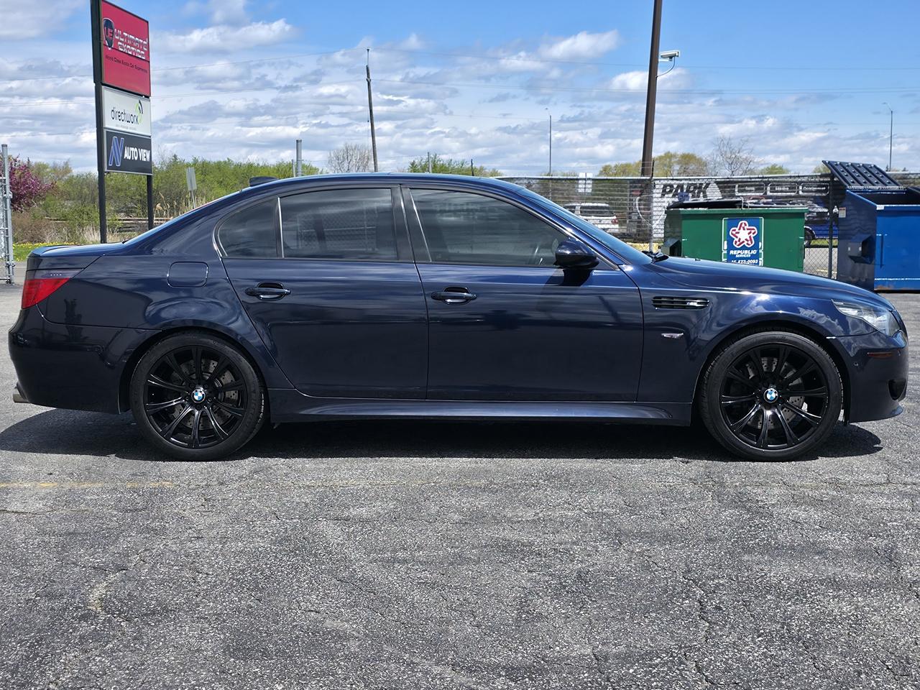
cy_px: 345
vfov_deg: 30.9
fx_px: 1249
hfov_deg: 40.4
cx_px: 460
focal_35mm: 47
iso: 50
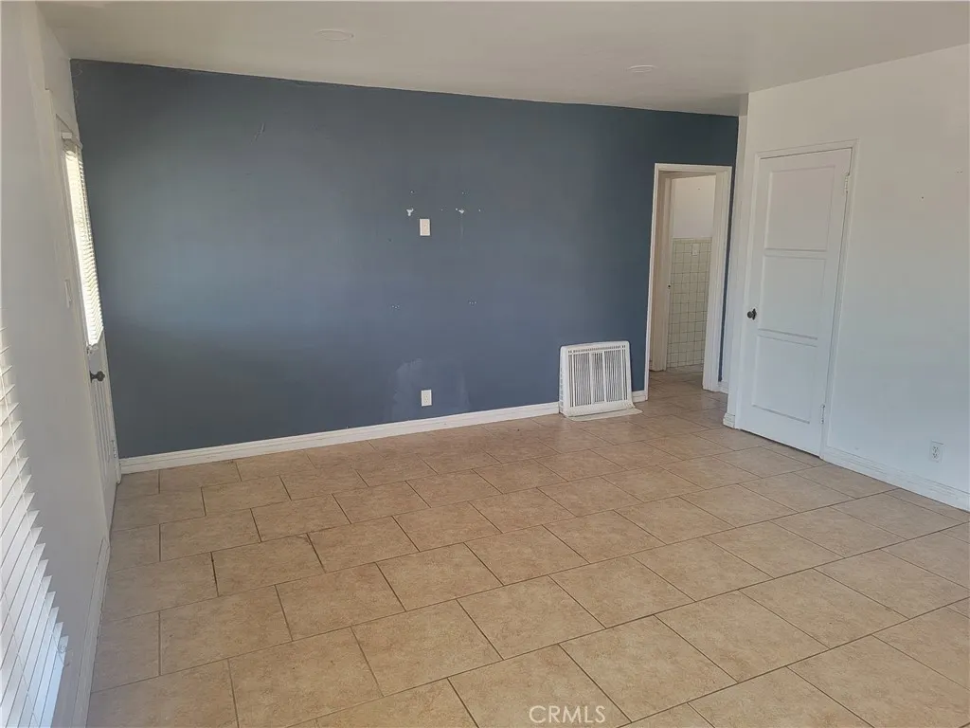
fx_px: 673
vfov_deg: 56.8
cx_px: 485
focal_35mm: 24
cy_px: 364
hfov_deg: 71.6
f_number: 1.8
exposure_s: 1/120
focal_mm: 6.7
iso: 160
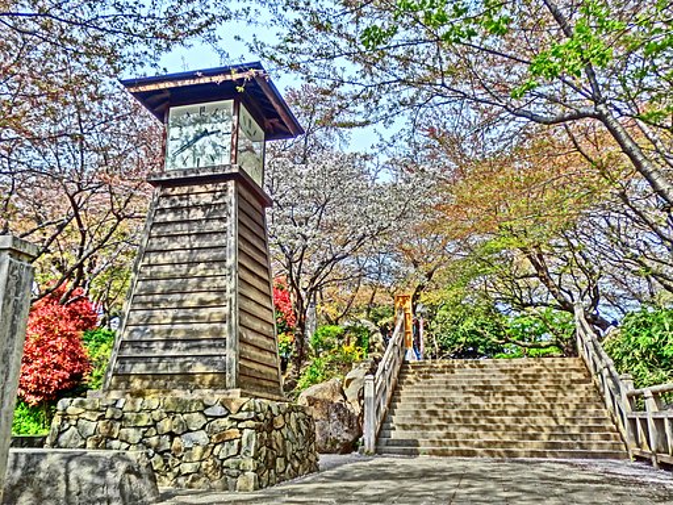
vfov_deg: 49.7
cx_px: 336
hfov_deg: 63.4
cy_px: 252
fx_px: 544
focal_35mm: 28
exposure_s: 1/500
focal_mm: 5
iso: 100
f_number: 3
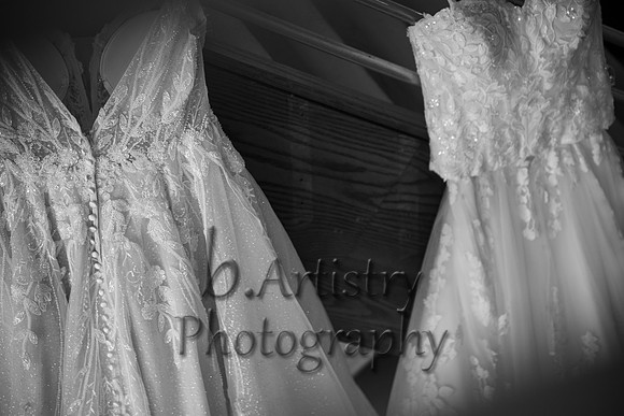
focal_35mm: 120
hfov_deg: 17.1
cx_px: 312
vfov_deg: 11.4
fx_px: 2080
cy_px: 208
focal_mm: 120
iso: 640
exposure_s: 1/125
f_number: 4
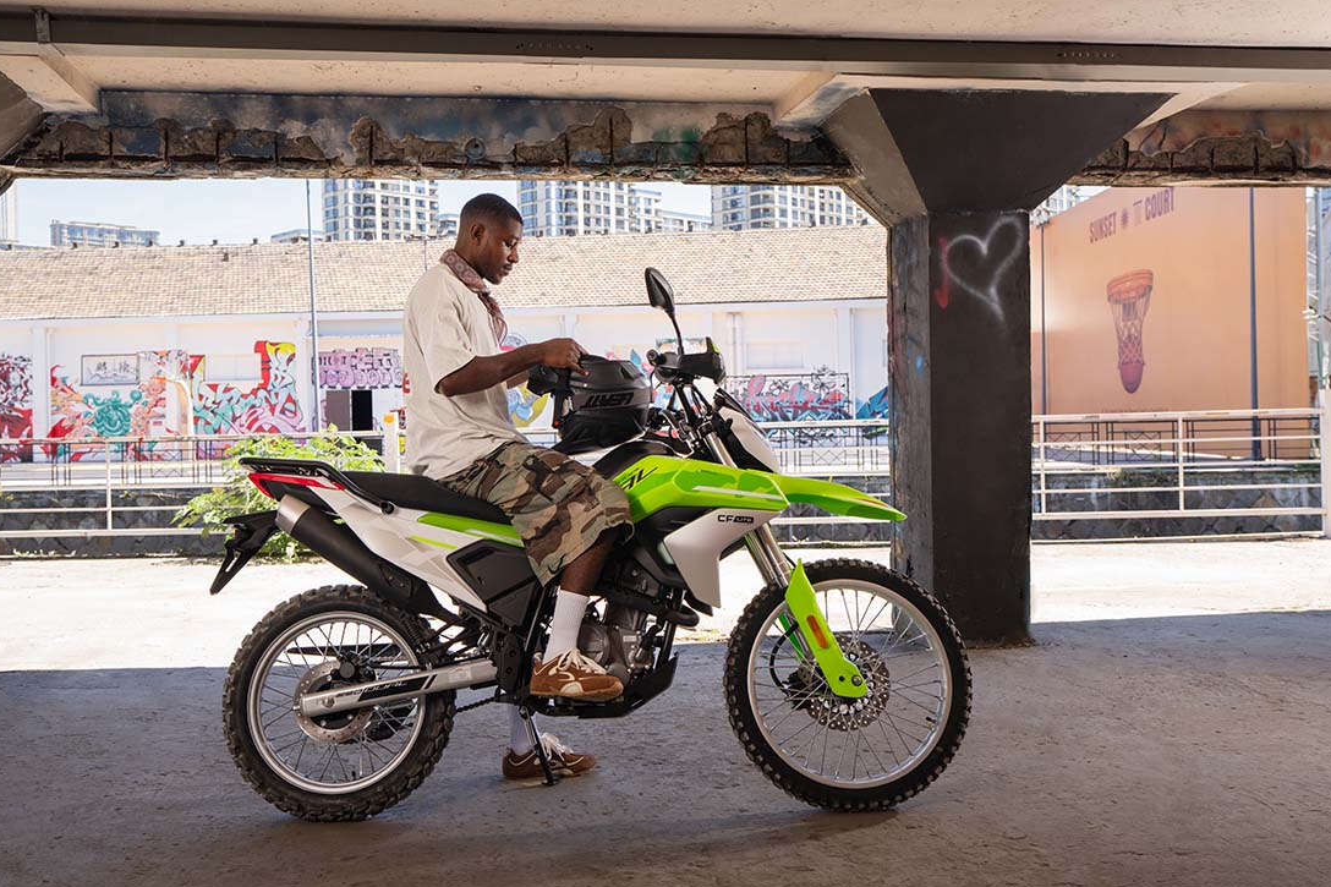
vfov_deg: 41.1
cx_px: 643
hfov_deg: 58.7
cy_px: 442
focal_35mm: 32
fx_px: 1183
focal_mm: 29
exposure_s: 1/200
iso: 200
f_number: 4.5
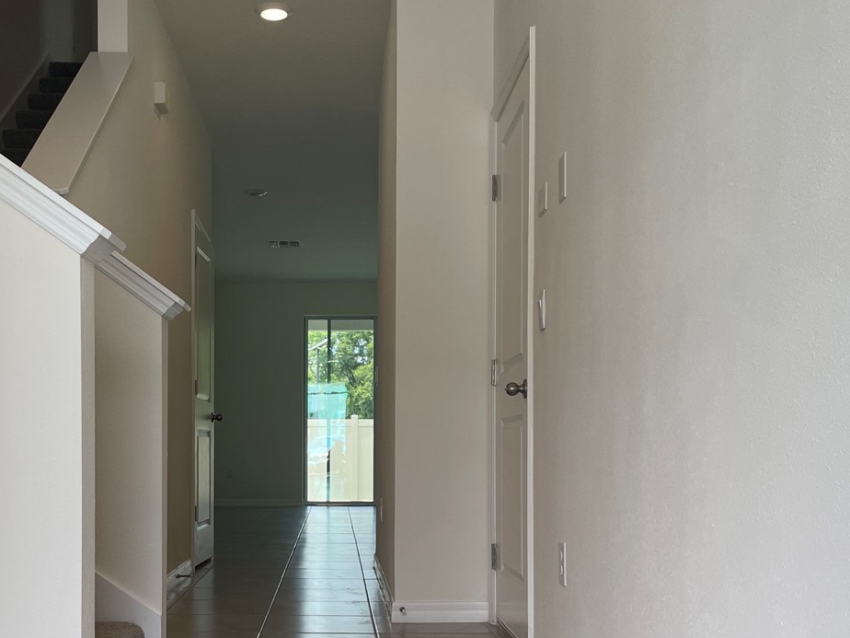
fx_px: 1105
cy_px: 447
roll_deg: +0.0
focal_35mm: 45
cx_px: 305
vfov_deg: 31.8
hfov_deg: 41.7
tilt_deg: +0.7
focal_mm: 4.2
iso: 32
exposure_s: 1/246
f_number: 1.6
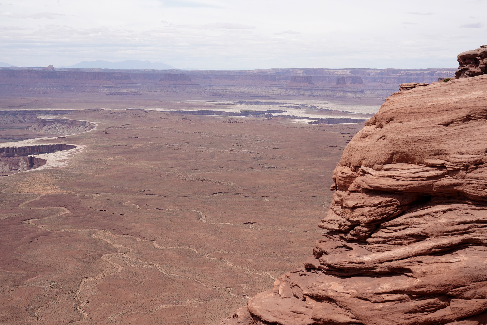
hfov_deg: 38.9
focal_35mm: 51
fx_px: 690
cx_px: 244
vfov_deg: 26.5
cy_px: 162
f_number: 14
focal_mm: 51
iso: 100
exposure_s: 1/100
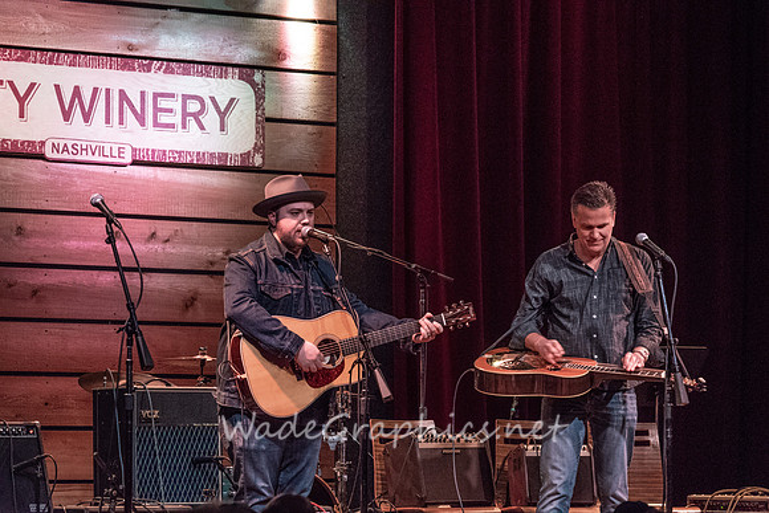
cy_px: 256
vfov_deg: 7.7
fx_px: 3803
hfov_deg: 11.5
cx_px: 384
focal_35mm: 178
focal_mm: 178
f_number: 8
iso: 6400
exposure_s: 1/125
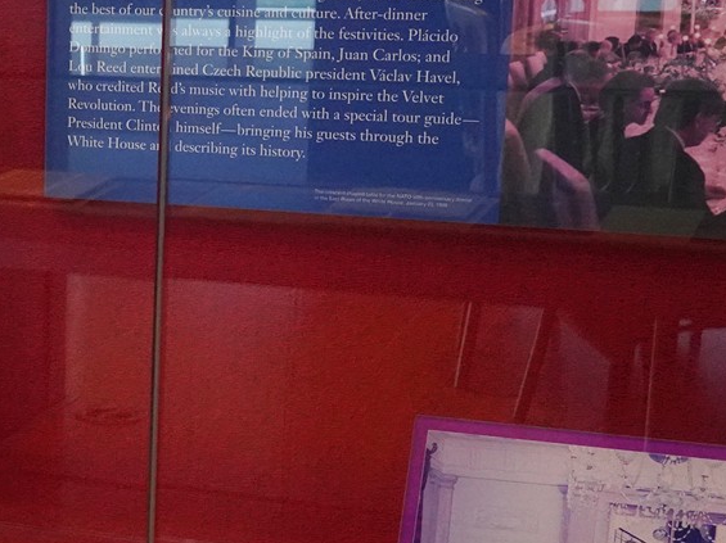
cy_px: 361
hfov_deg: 16.2
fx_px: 2285
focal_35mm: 109
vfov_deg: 13.5
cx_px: -429
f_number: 11
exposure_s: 1/100
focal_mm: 32
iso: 6400
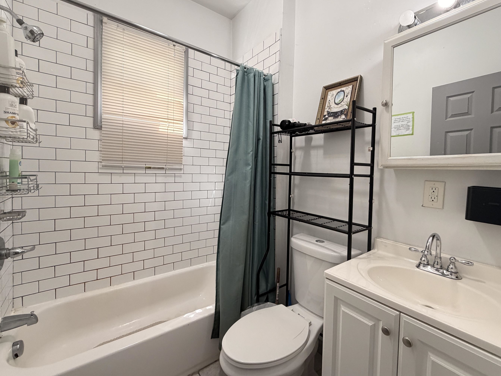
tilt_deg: -2.8
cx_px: 269
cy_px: 180
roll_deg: -1.2
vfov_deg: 78.1
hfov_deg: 94.3
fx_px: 232
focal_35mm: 16
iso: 250
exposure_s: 1/60
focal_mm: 2.22
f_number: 2.2
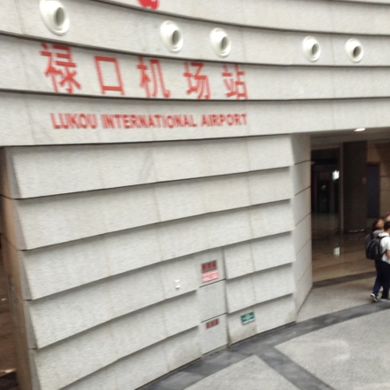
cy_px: 276
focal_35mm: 53
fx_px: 676
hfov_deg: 32.1
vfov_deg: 31.8
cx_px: 157
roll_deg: +4.3
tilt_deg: -11.6
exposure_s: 1/24
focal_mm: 3.3
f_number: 2.4
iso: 40
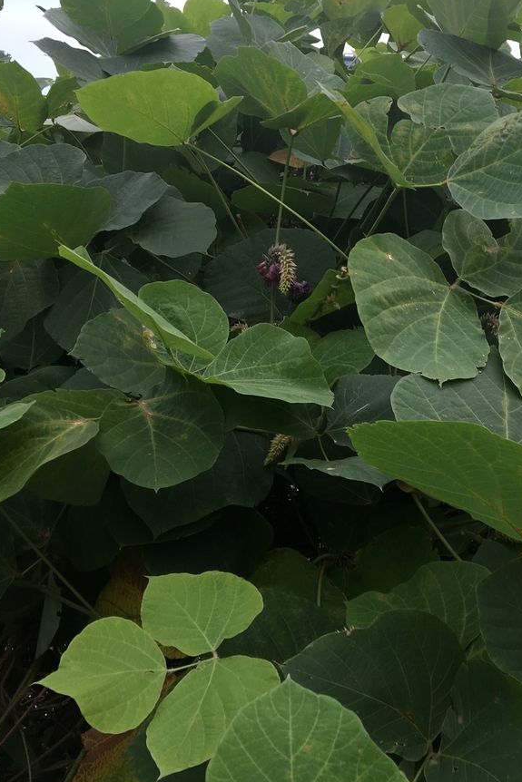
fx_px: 913
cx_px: 344
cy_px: 361
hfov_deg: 31.7
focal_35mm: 42
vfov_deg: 46.4
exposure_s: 1/705
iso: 25
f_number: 2.2
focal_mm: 4.15
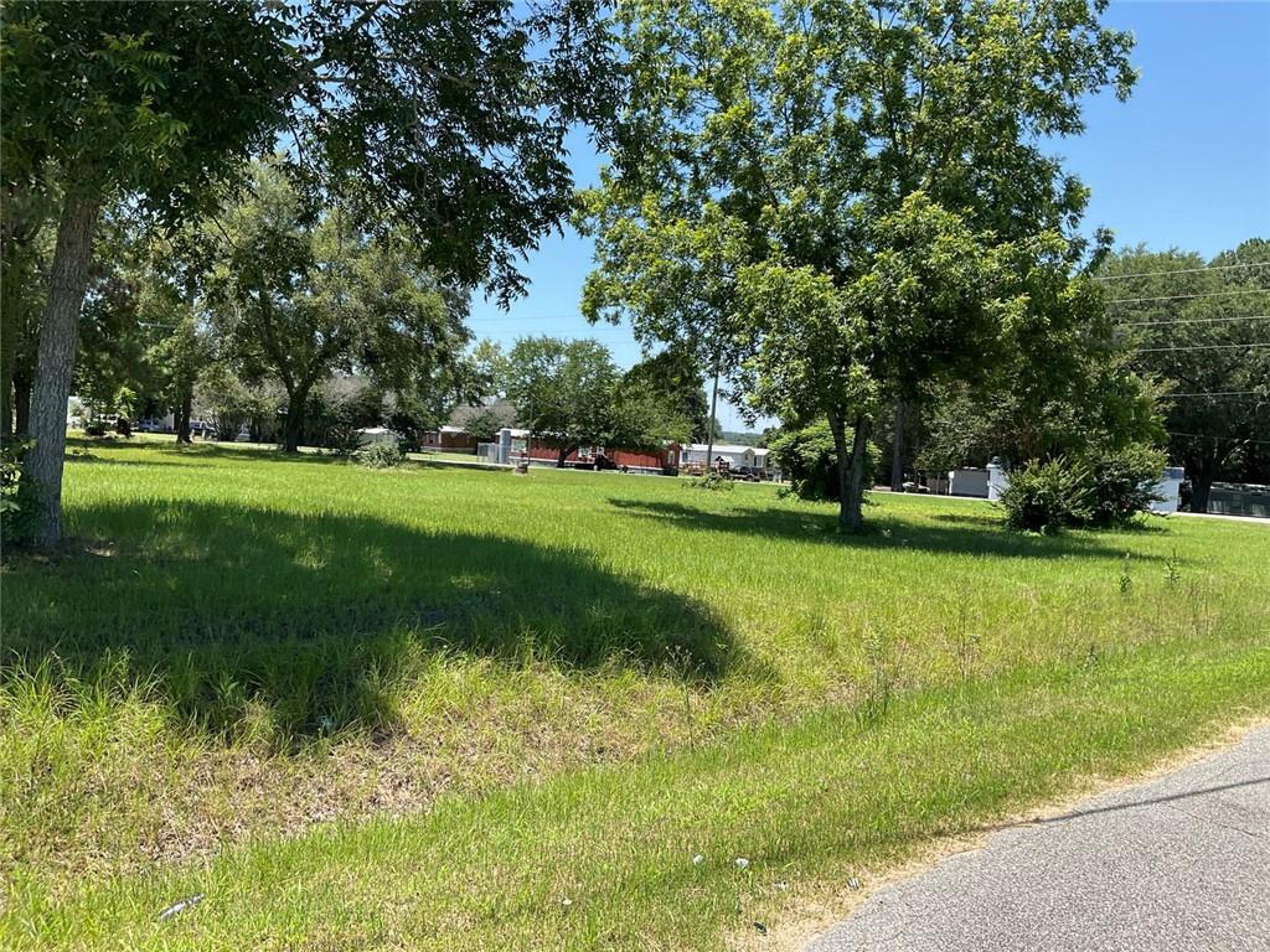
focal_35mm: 29
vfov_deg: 48.2
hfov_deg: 61.7
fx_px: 1064
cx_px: 635
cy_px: 476
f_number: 1.8
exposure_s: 1/1035
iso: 16
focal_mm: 3
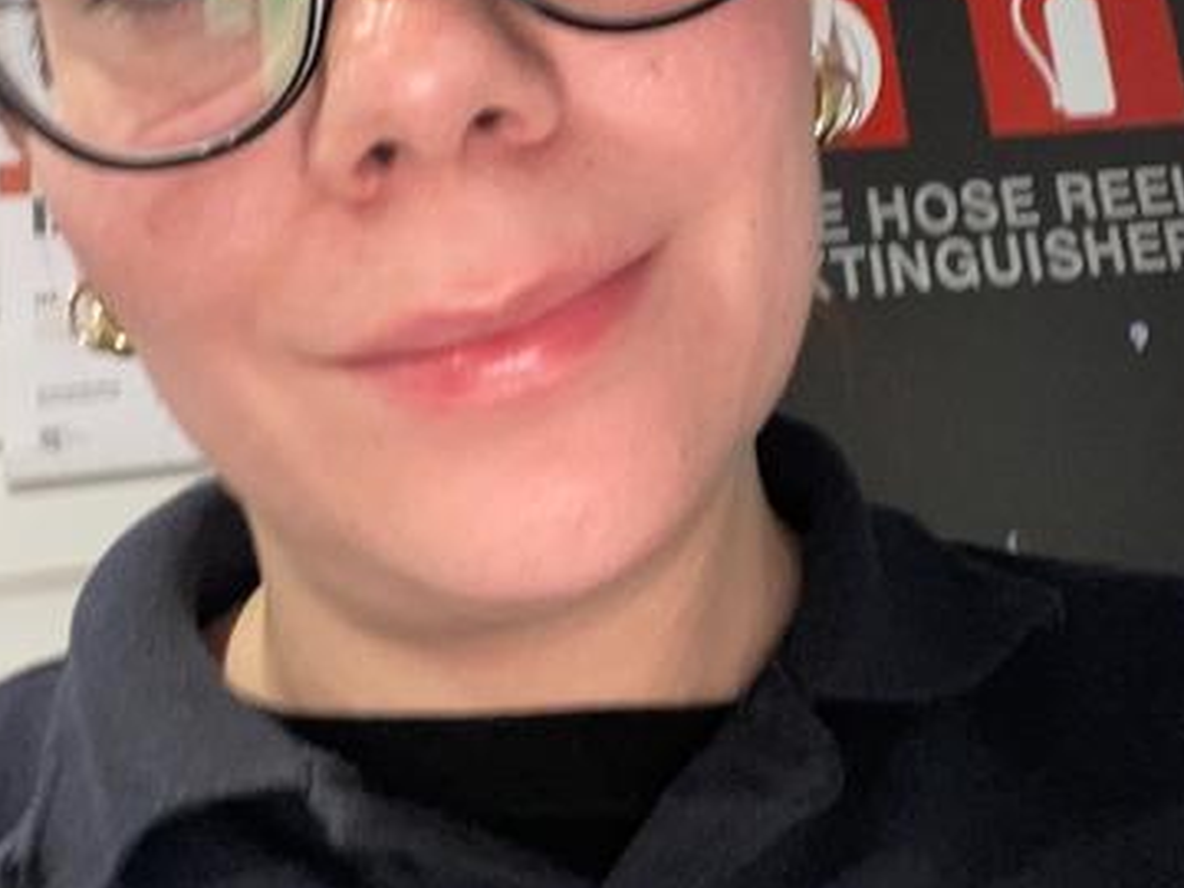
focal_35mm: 50
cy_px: 201
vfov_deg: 28.6
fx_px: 1710
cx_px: 602
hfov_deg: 38.2
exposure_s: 1/33
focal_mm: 2.71
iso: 200
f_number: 2.2
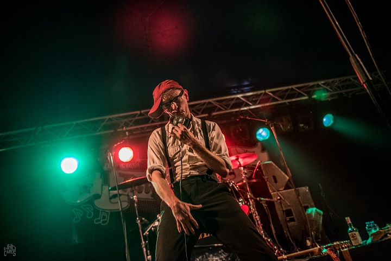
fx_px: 391
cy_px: 130
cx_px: 196
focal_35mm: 36
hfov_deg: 53.1
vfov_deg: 36.9
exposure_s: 1/80
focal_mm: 36
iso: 2000
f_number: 2.8
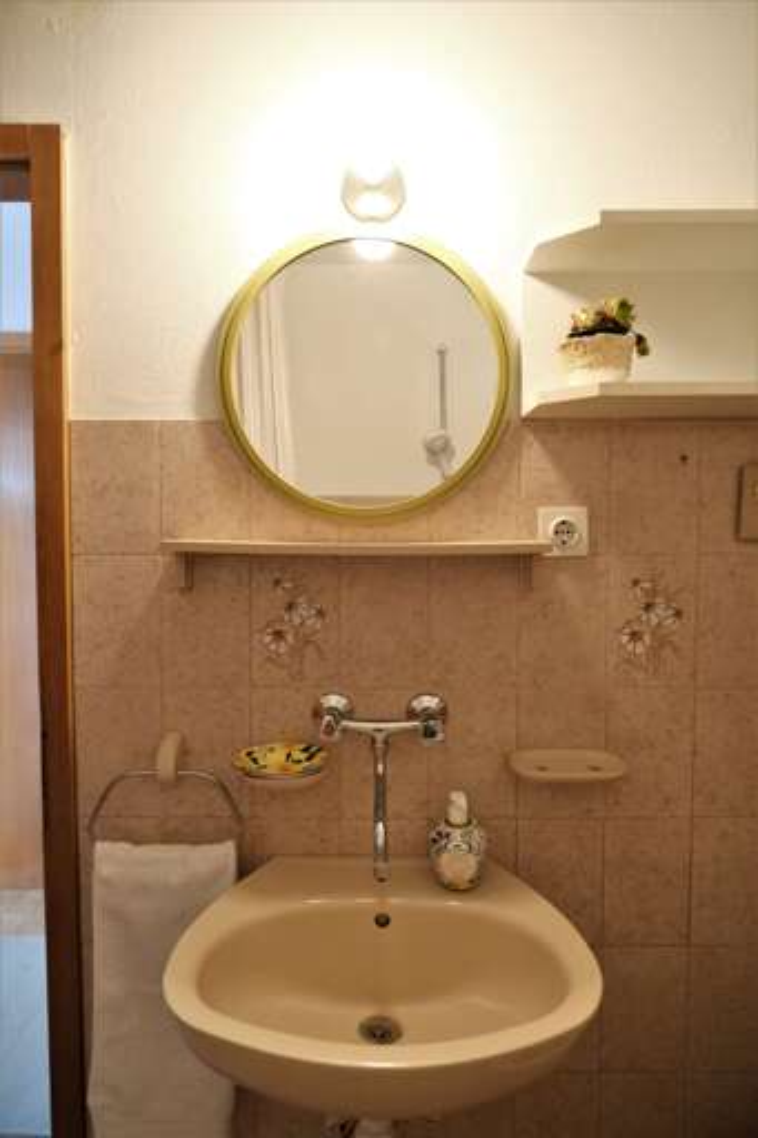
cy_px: 569
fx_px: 727
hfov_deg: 55.1
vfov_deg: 76.1
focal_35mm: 23
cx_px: 379
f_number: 3.5
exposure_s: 1/28
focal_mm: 15
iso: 3200
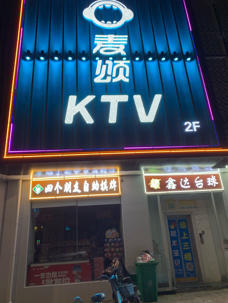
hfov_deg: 53.1
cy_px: 152
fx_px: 228
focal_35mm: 26
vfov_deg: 67.3
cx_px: 114
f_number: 1.8
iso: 80
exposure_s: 1/121
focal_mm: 4.25
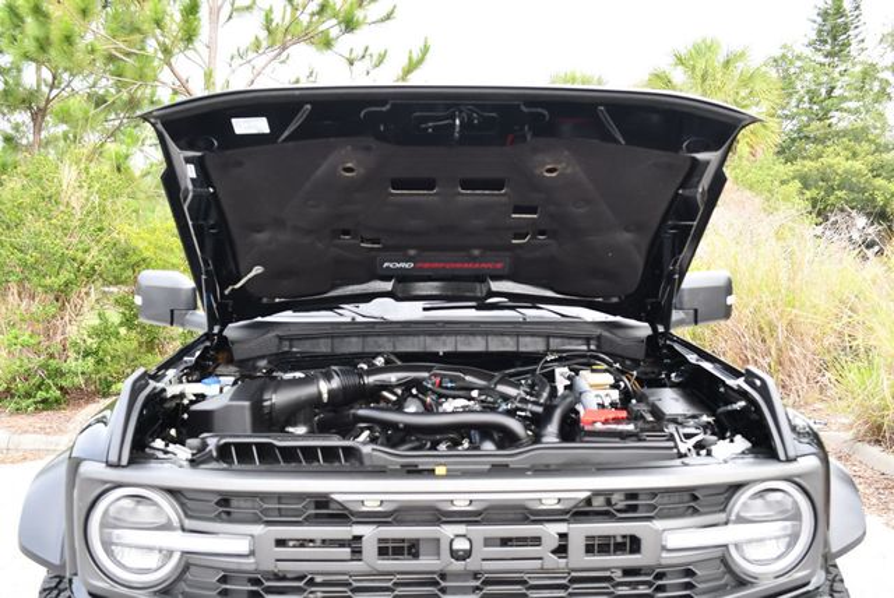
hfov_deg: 53.1
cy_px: 299
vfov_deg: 36.9
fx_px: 895
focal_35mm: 36
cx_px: 447
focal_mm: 18
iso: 400
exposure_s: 1/250
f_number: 4.5
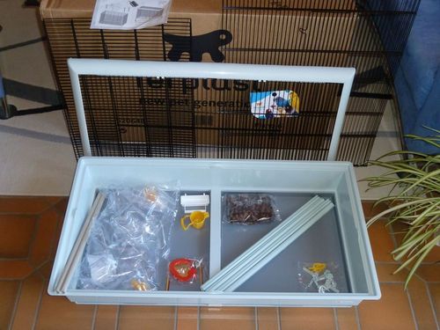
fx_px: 470
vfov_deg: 38.7
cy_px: 165
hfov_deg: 50.1
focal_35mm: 37
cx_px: 220
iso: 250
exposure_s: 1/30
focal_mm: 6.1
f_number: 3.6
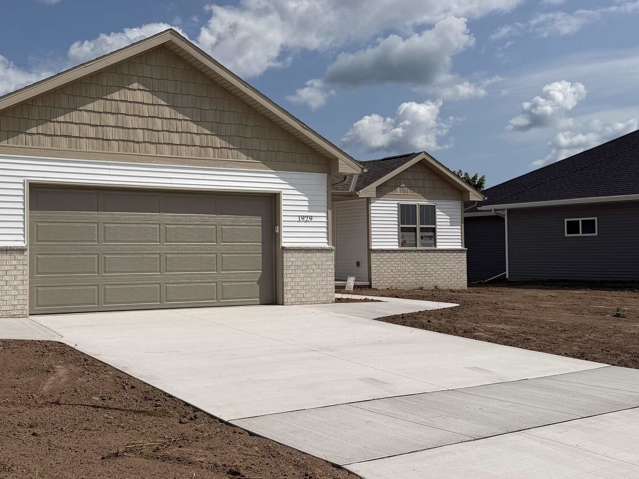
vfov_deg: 33.6
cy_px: 234
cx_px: 212
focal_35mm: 43
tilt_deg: +0.7
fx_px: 794
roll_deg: +1.2
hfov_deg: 43.2
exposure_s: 1/14286
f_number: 1.78
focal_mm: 6.76
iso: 80
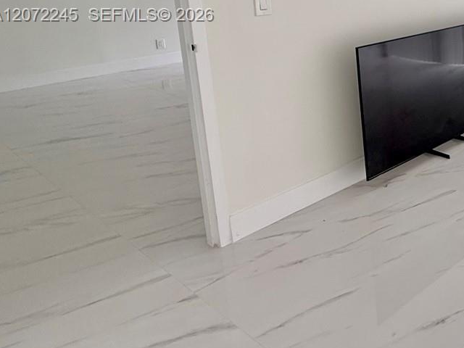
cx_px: 568
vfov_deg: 37.2
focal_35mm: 35
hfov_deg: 38.0
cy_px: 16
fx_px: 469
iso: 125
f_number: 2.2
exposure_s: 1/99
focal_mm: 2.22
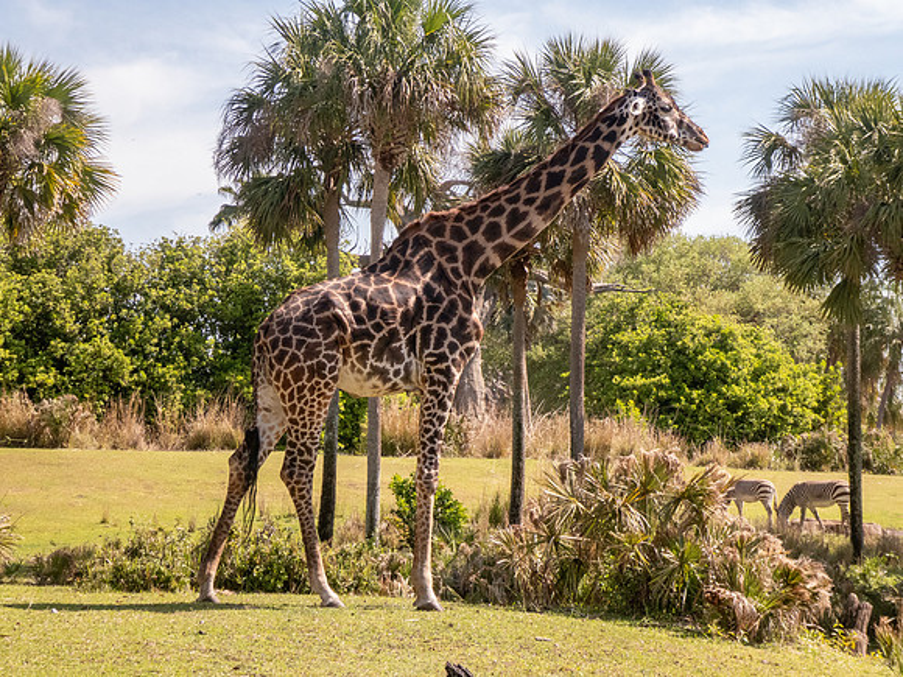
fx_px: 2765
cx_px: 452
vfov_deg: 14.0
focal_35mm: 106
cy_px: 338
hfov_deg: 18.5
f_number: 5.1
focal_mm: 19
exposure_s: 1/500
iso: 125
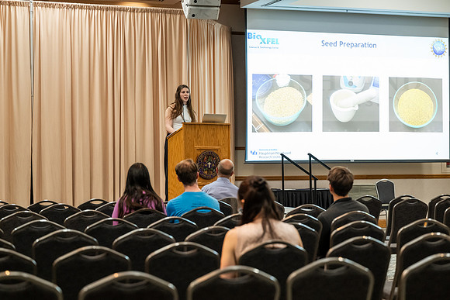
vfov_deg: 17.3
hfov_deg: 25.7
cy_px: 150
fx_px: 988
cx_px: 225
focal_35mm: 79
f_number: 3.5
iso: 2500
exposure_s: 1/200
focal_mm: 79
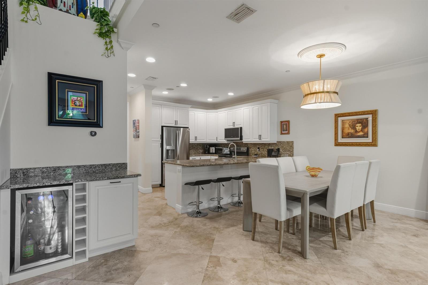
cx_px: 214
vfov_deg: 67.4
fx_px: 214
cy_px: 142
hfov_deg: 90.0
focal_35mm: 18
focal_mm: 18
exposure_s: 1/50
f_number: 7.1
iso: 320
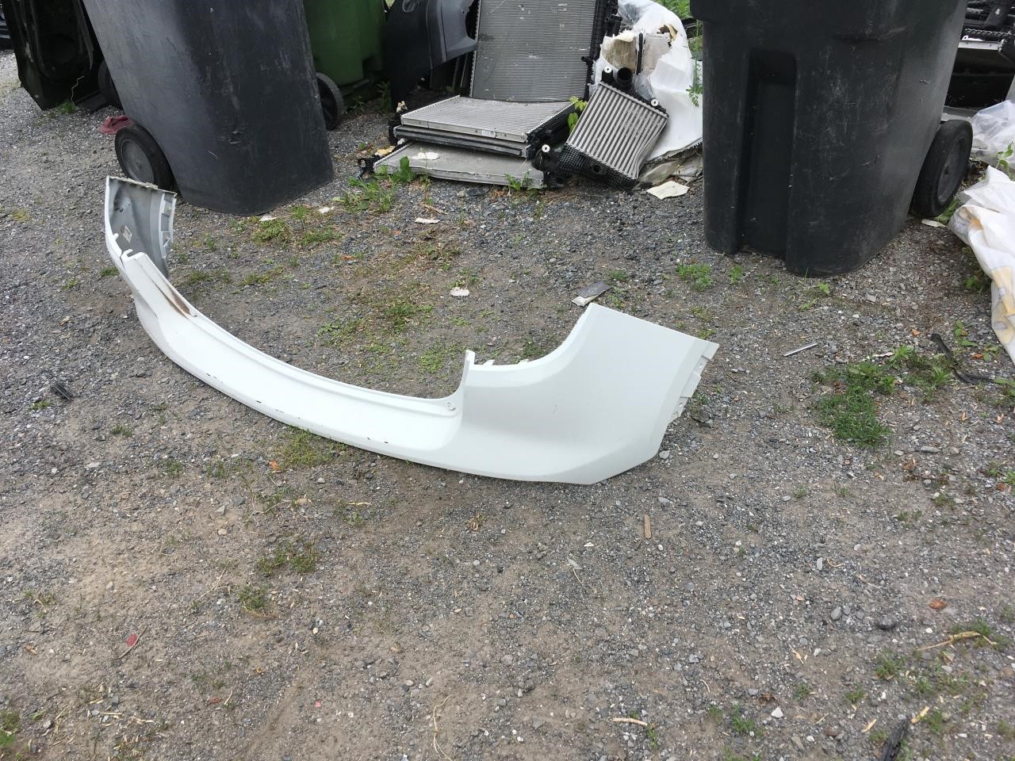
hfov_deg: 61.7
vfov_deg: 48.2
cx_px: 508
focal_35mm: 29
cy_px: 380
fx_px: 850
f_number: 2.2
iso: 25
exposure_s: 1/950
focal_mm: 4.15
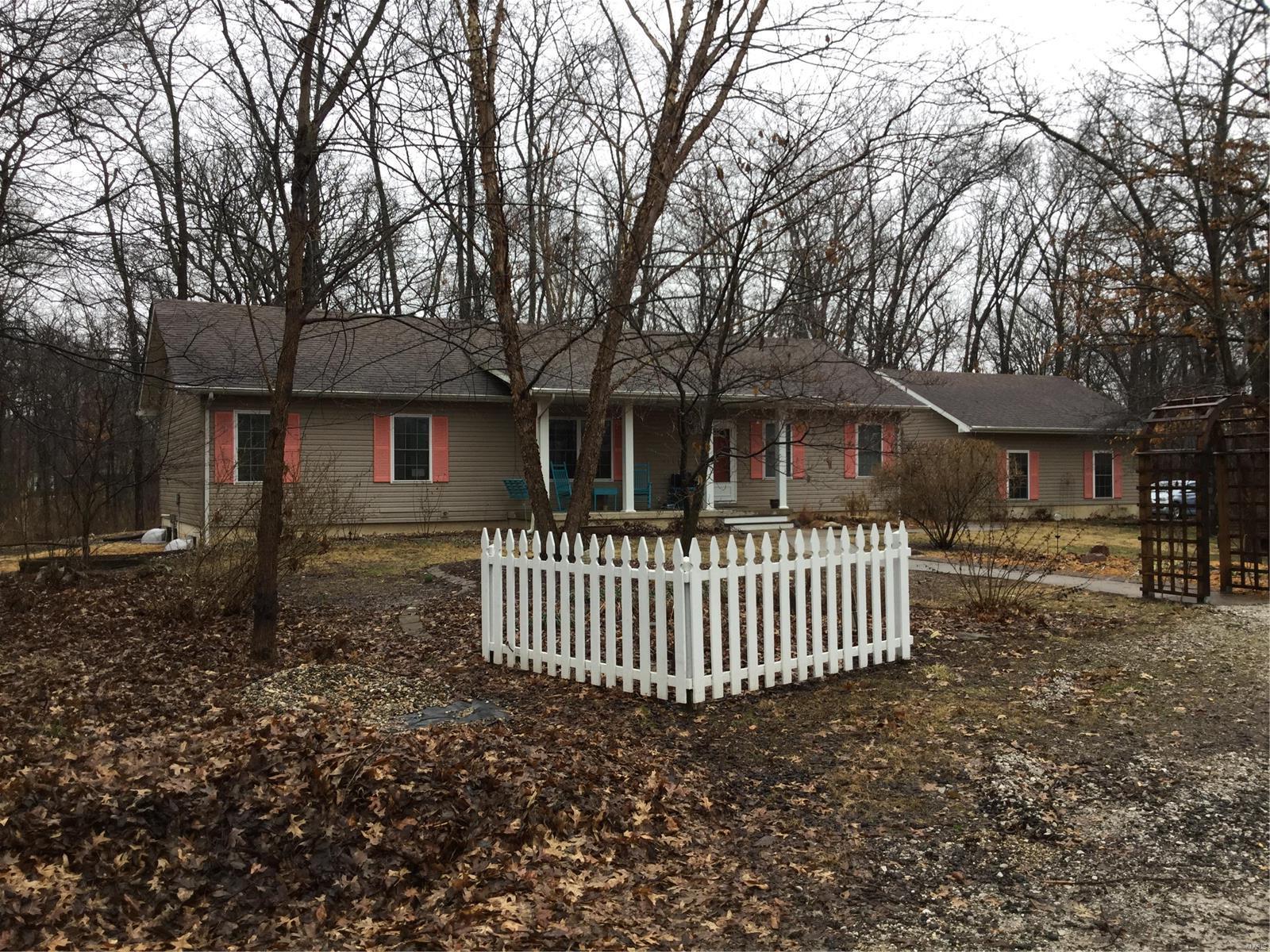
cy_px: 476
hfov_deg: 58.4
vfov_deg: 45.4
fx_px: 1137
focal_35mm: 31
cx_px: 635
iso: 25
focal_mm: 3.3
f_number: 2.4
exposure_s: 1/127
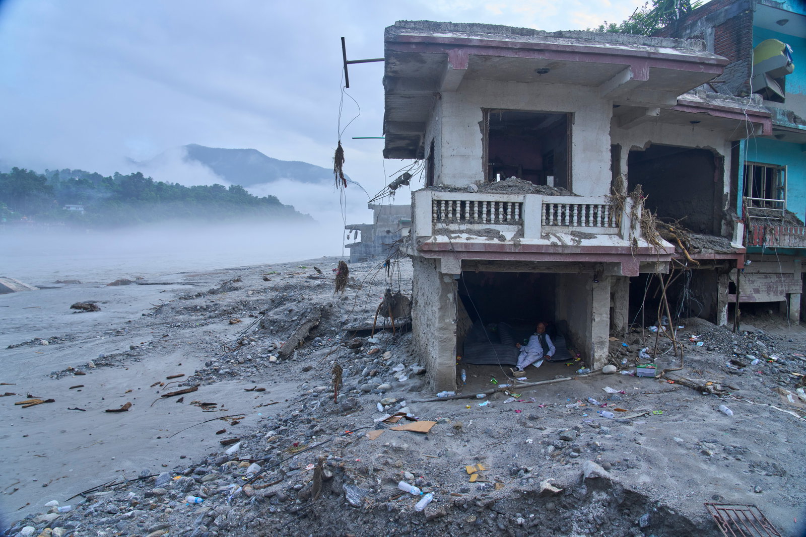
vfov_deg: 53.1
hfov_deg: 73.7
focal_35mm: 24
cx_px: 403
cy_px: 268
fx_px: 537
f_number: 6.3
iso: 500
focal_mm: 24
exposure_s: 1/160
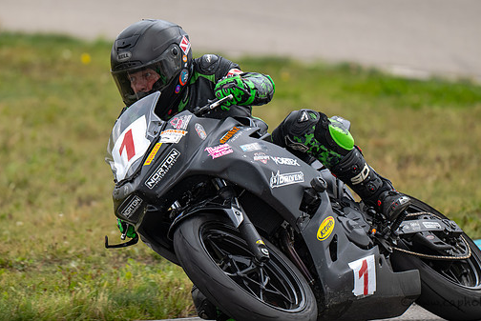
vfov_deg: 2.0
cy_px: 138
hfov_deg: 3.0
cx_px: 270
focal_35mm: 690
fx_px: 9227
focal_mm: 600
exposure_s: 1/1250
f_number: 6.3
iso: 640
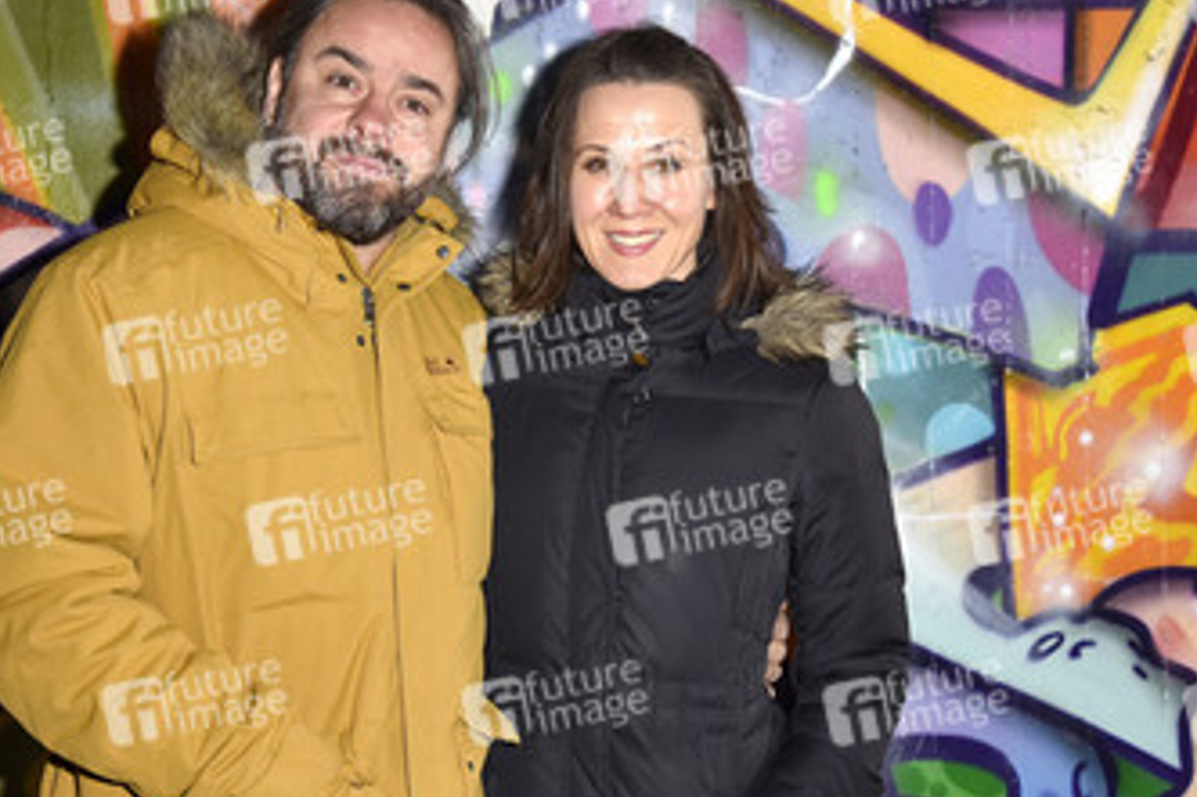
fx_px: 2260
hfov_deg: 29.7
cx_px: 604
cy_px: 433
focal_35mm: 68
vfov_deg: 20.0
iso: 500
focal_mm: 50
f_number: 5.6
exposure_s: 1/100
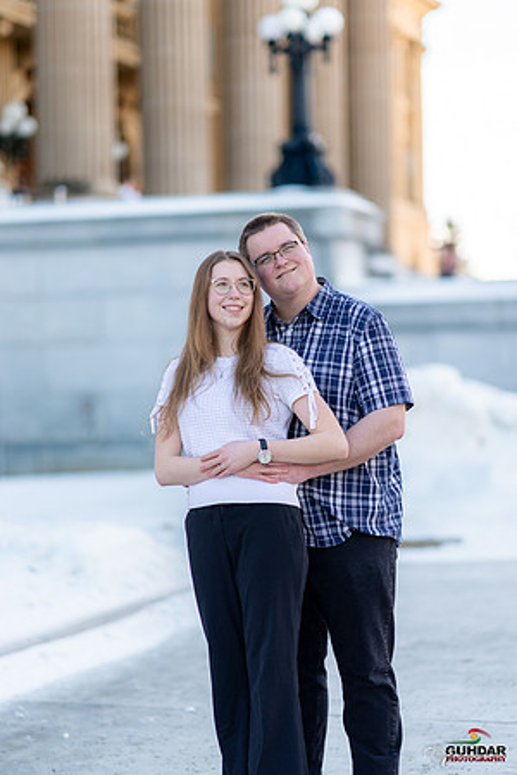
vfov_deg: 23.9
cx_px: 258
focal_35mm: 85
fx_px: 1831
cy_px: 388
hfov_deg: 16.1
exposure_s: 1/1600
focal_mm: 85
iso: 100
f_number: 1.4
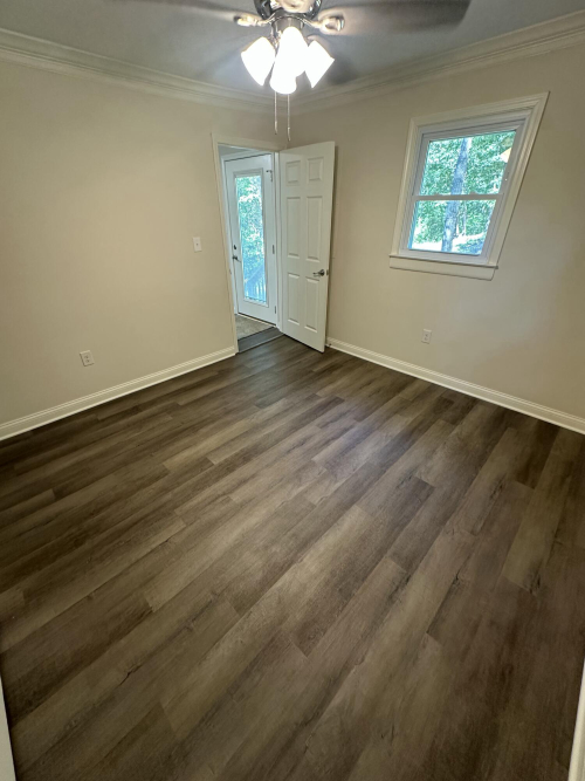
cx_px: 292
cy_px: 390
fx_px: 316
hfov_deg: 85.7
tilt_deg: -30.8
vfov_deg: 102.1
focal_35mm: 14
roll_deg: +0.3
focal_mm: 2.22
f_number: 2.2
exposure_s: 1/60
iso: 250
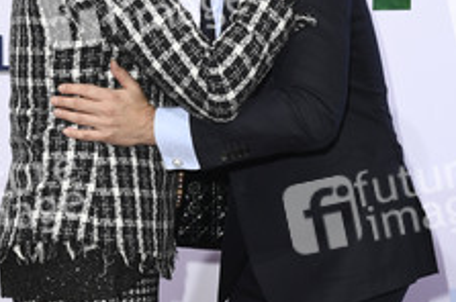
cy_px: 104
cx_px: 202
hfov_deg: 25.7
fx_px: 999
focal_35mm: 79
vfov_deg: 17.2
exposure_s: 1/250
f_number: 6.3
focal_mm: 44
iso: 400
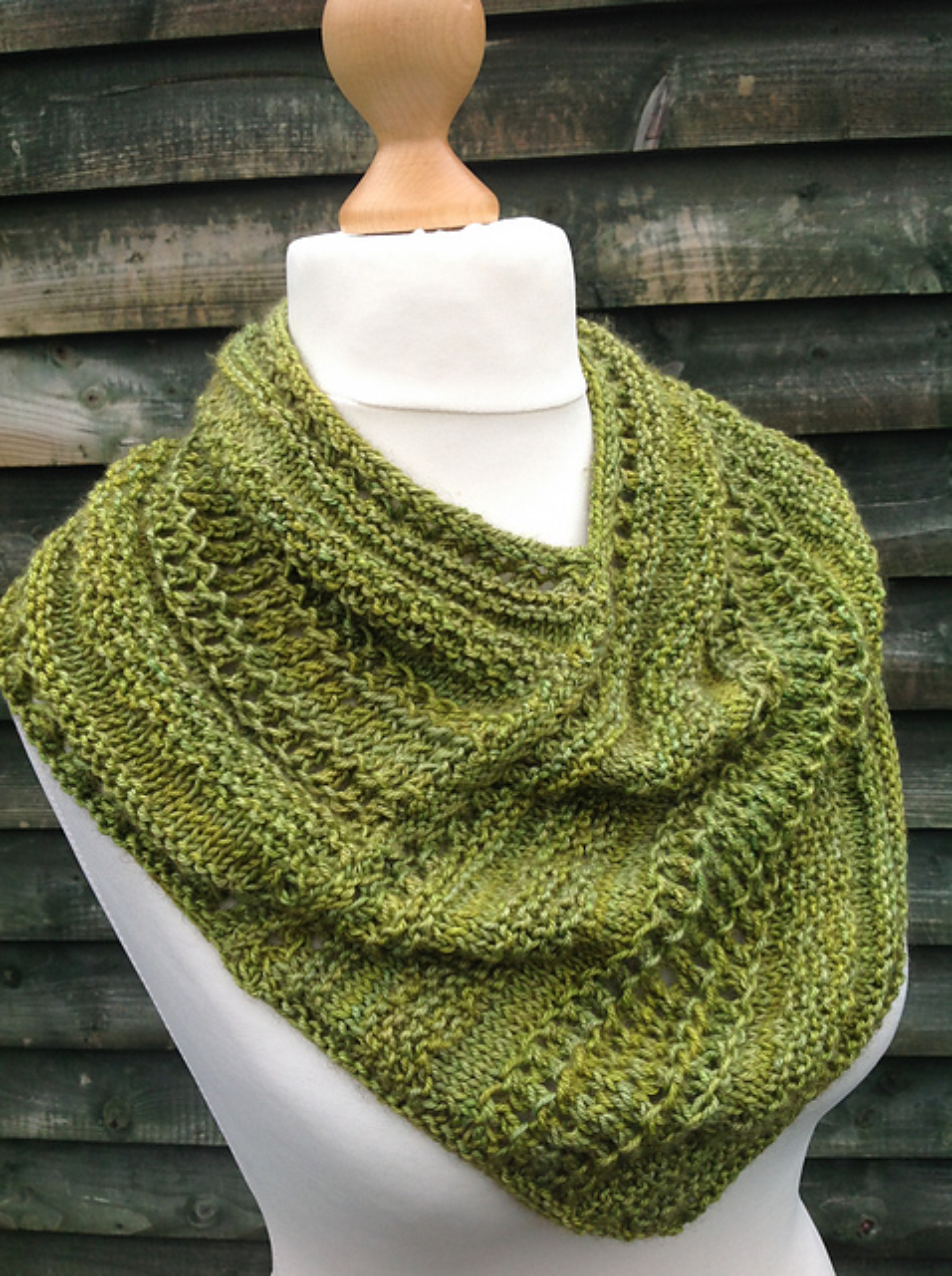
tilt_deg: -11.5
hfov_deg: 40.6
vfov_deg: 52.7
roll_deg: +2.7
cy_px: 638
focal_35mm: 35
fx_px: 1287
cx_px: 476
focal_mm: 4.28
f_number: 2.4
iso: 64
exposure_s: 1/60
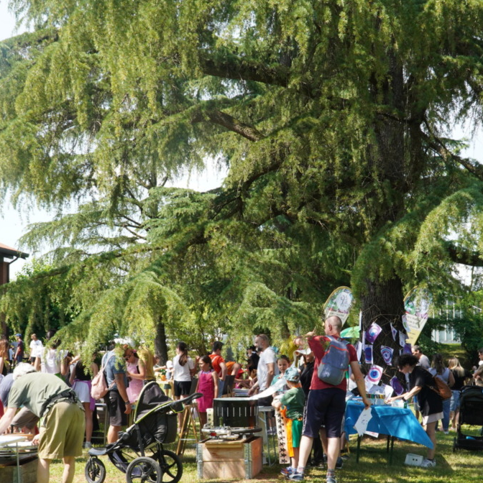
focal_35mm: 56
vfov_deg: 30.6
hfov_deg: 30.6
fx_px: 881
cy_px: 292
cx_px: 274
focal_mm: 23
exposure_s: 1/100
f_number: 9
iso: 160
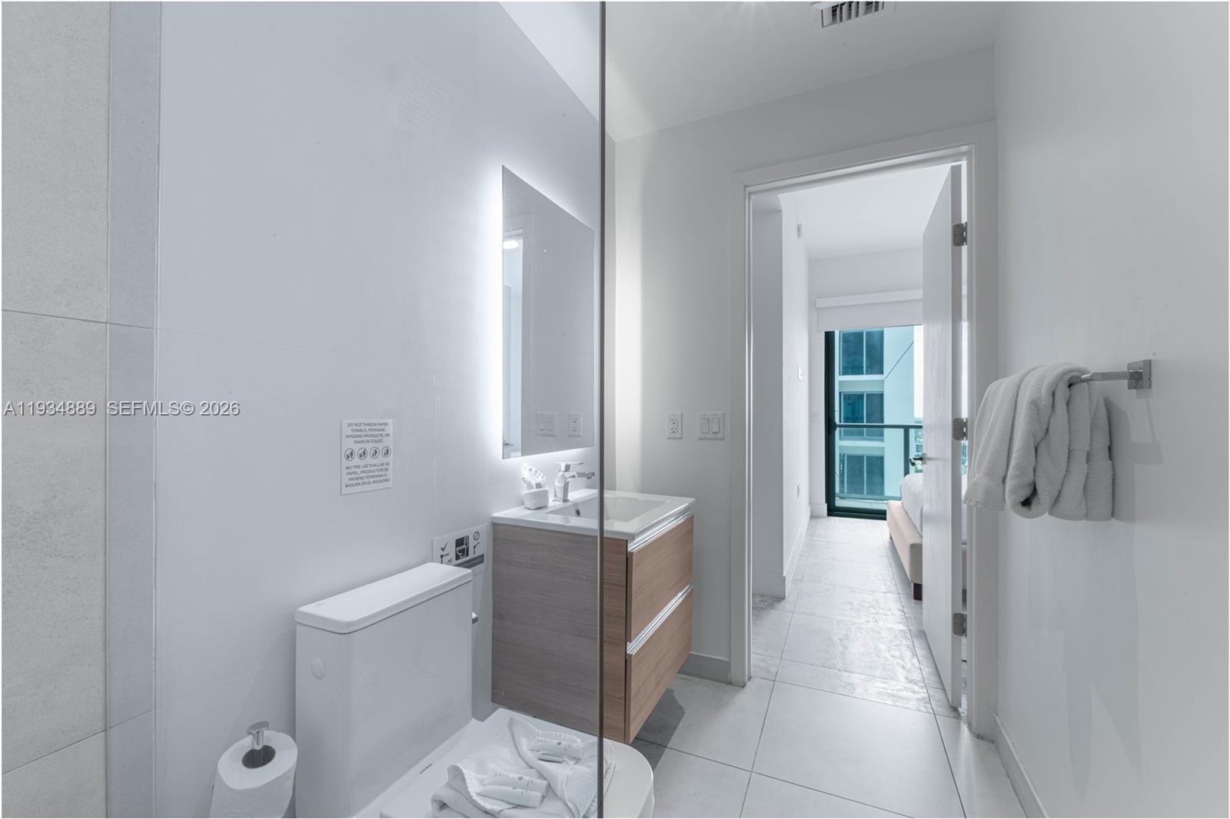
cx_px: 615
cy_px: 410
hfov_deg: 104.3
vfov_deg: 81.2
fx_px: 478
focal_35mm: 14
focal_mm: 14
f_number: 11
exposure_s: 1/6
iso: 400
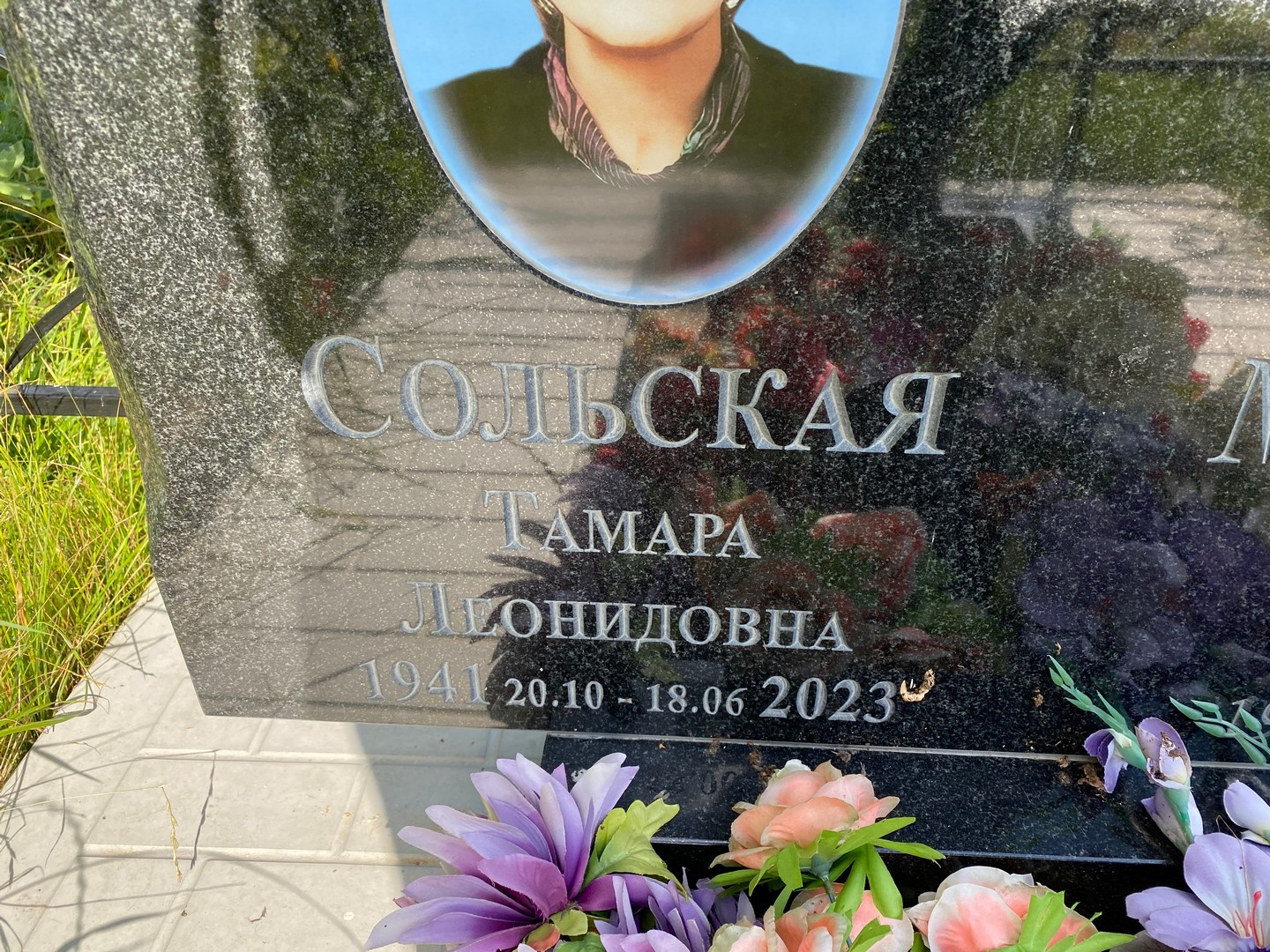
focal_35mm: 26
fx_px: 954
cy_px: 476
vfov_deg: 53.1
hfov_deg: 67.3
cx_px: 635
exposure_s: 1/957
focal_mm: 4.25
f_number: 1.8
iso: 32
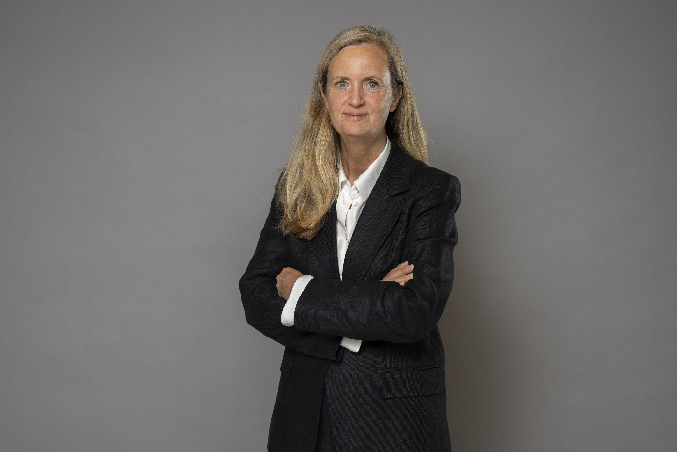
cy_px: 226
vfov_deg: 27.0
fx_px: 940
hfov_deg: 39.6
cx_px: 338
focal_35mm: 50
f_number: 4
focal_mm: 50
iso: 160
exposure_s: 1/200
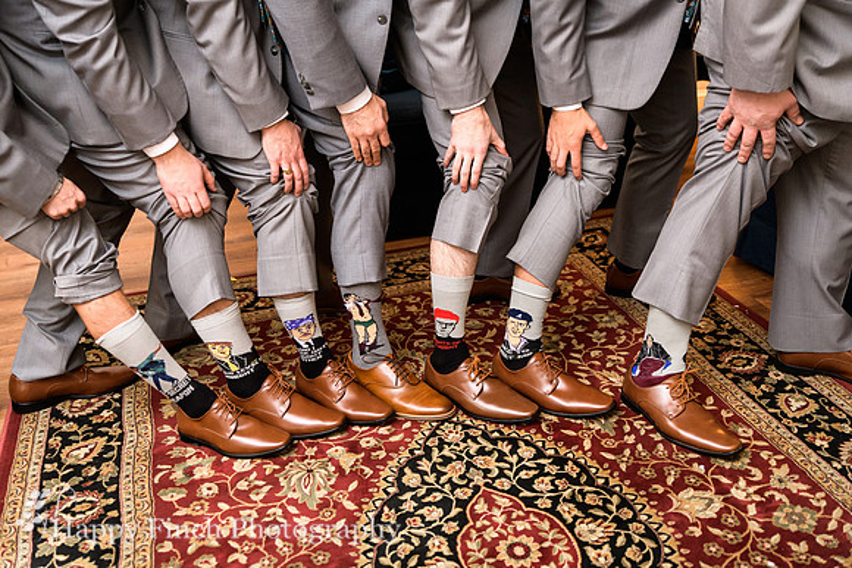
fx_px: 852
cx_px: 426
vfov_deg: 36.9
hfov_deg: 53.1
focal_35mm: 36
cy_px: 284
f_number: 2.8
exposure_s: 1/100
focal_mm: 36
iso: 400
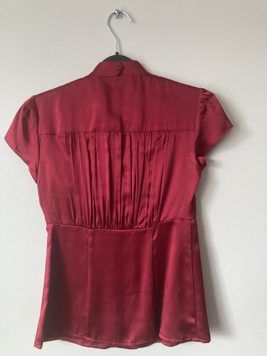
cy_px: 178
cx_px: 134
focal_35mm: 28
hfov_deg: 49.7
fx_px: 288
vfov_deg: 63.4
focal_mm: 3.99
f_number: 1.8
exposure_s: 1/60
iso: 160
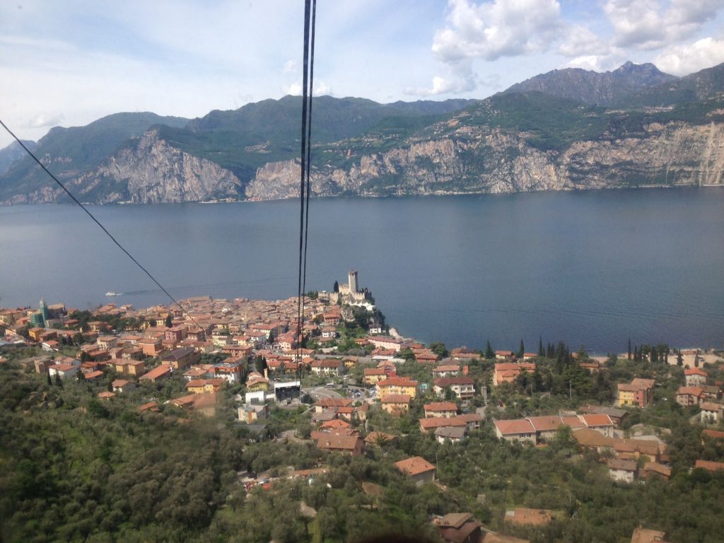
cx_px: 362
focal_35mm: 35
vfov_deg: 40.7
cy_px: 272
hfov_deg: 52.6
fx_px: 732
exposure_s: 1/920
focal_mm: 4.28
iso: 50
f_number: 2.4
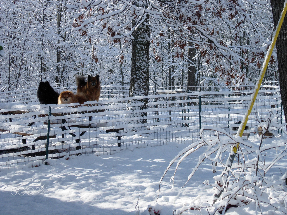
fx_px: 937
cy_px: 108
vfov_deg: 13.1
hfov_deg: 17.4
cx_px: 144
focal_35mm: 113
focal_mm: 23.4
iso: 64
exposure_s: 1/512
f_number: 4.9
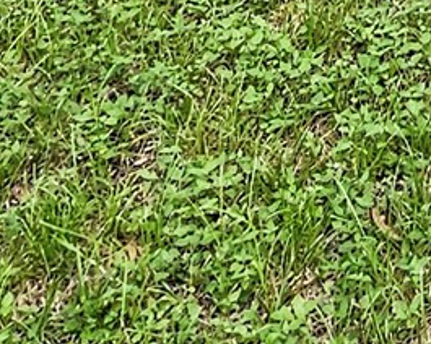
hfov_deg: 15.3
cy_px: -563
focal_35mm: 98
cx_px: 891
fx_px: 1250
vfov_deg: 11.7
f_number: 2.2
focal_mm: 2.2
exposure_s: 1/277
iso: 50
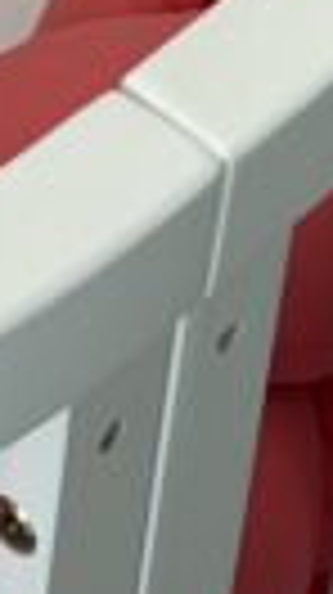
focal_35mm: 316
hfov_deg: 3.8
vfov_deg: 6.4
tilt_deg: -35.4
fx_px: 4973
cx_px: -72
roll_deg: -4.7
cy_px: -1071
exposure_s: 1/309
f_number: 1.78
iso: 64
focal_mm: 6.76
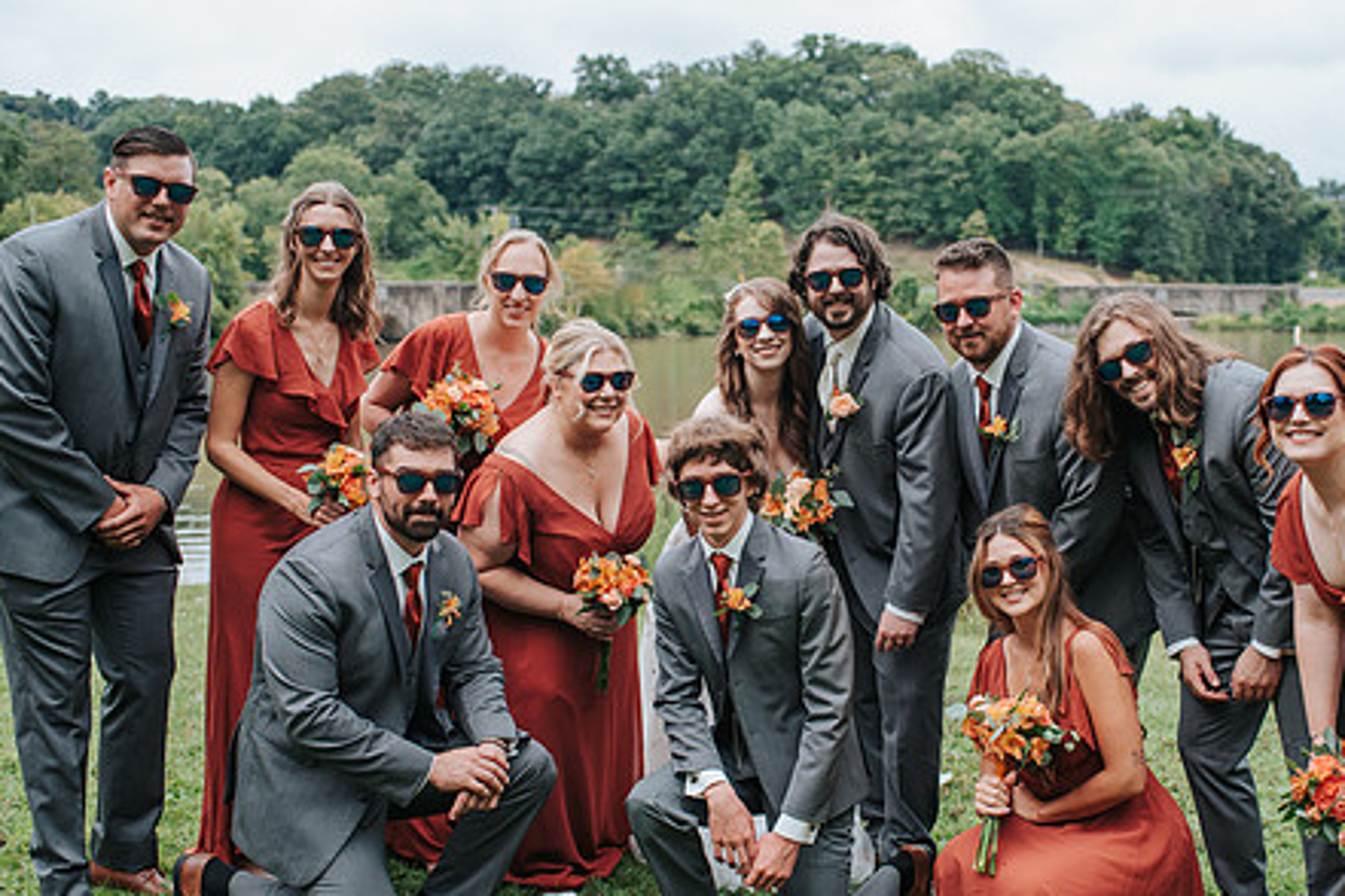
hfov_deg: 41.7
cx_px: 812
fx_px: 1756
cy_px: 541
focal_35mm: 47
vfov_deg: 28.6
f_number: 3.2
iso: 200
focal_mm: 35
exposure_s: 1/800
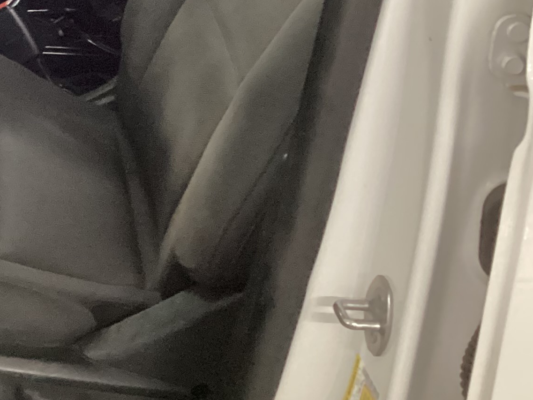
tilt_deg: -23.3
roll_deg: +0.3
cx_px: -122
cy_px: -68
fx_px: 1371
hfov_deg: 20.5
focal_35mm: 89
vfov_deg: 16.0
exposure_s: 1/25
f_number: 2.4
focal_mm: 3.3
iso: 640
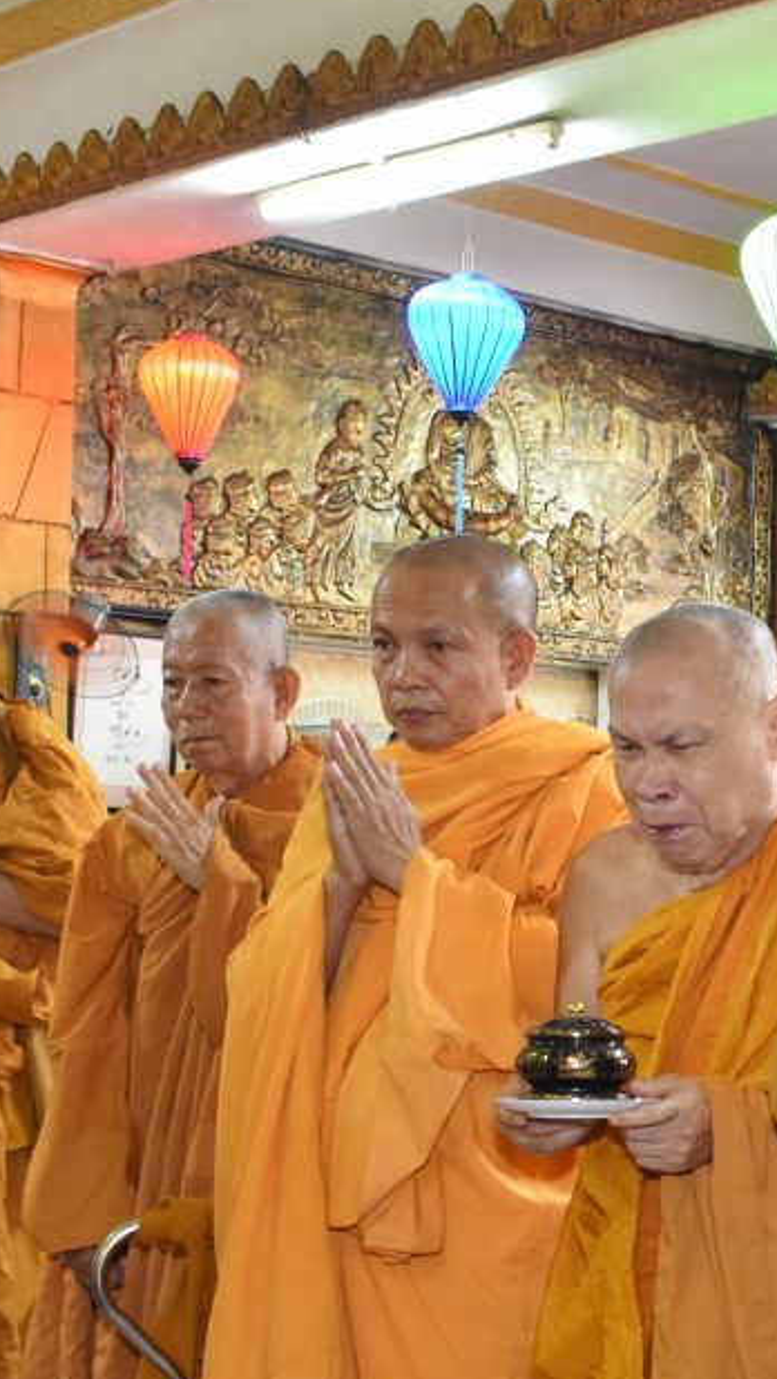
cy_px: 954
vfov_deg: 32.5
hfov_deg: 18.1
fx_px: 2342
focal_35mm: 64
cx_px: 883
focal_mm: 18
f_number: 4
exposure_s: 1/10
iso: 400
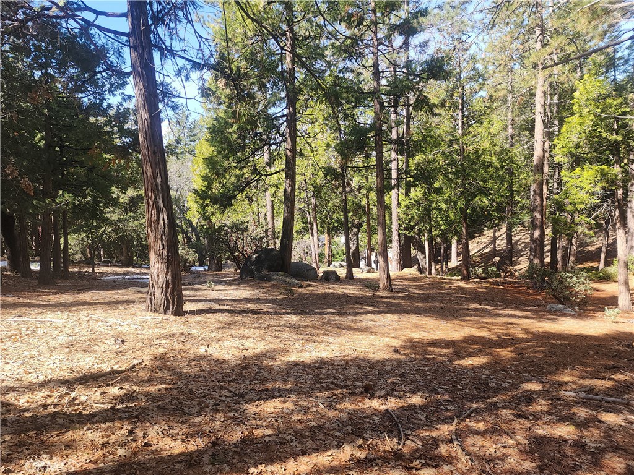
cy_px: 238
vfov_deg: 58.9
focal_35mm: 23
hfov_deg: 73.9
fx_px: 421
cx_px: 317
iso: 12
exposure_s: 1/174
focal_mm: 6.4
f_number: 1.8
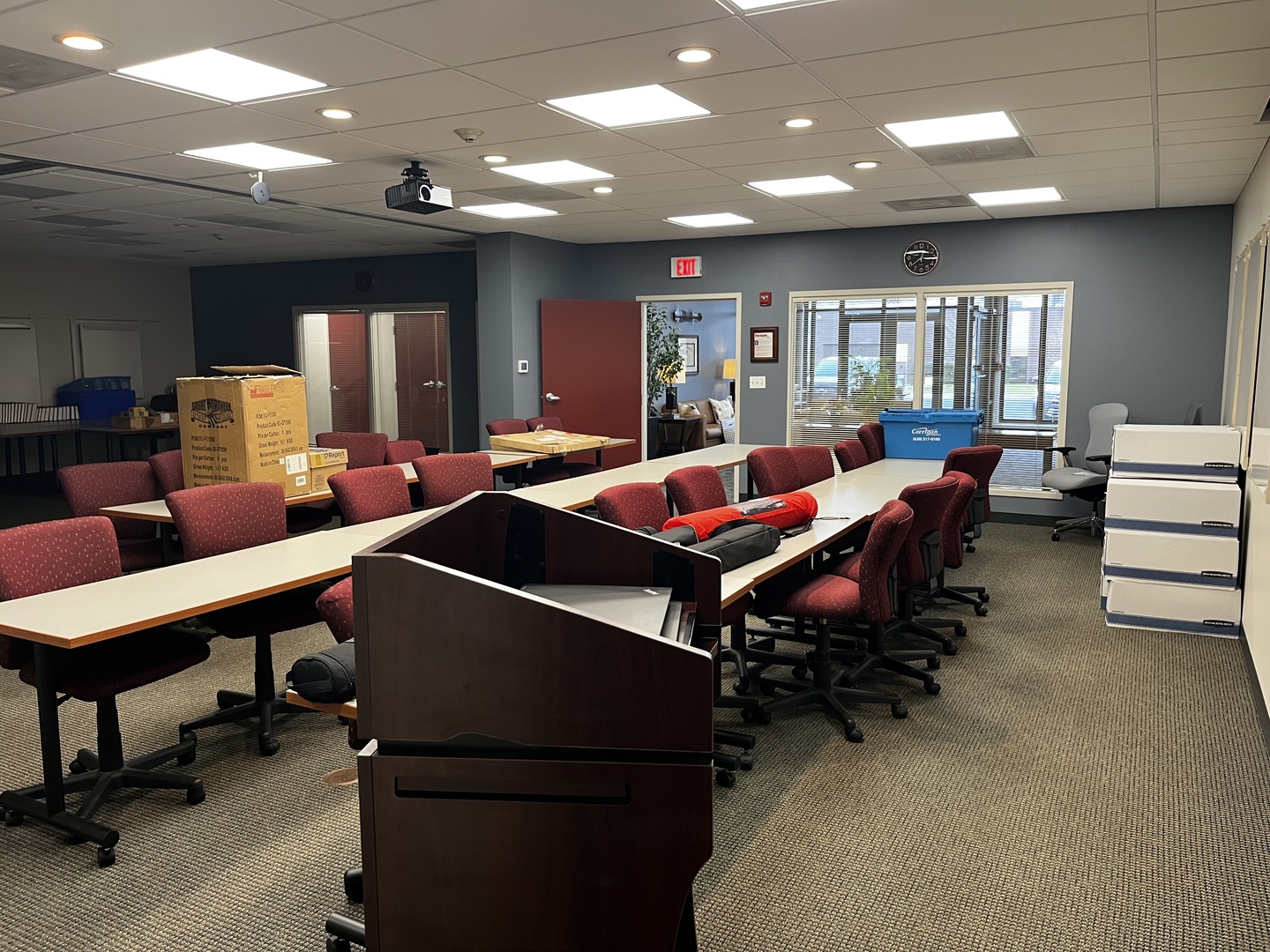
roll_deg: +2.4
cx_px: 635
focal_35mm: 26
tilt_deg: -7.8
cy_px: 476
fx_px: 954
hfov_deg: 67.3
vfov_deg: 53.1
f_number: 1.6
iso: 100
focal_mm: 5.1
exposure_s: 1/60
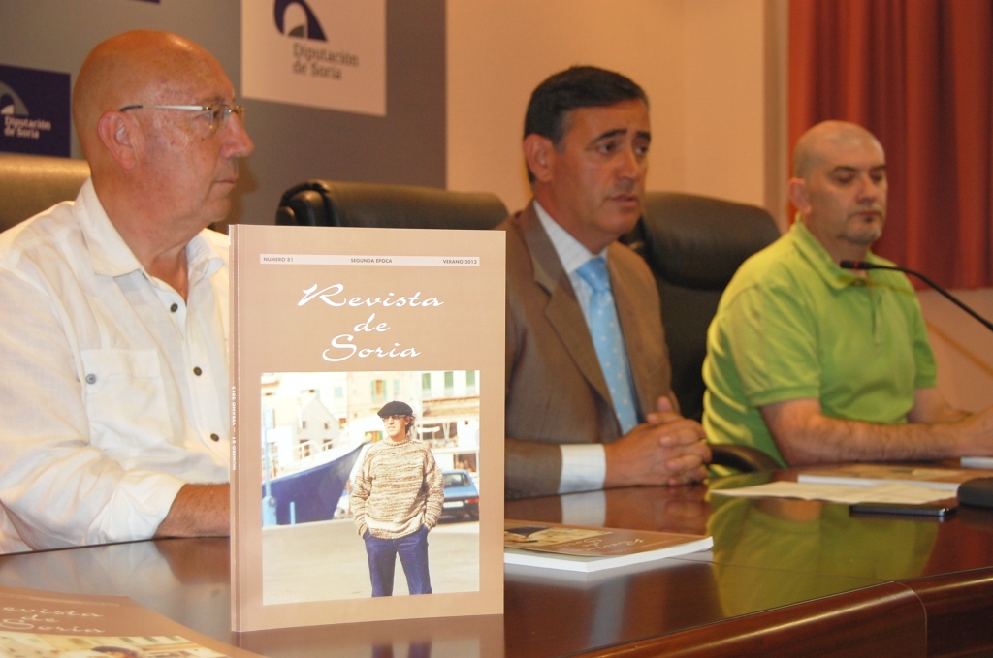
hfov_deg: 35.1
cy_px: 329
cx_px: 496
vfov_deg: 23.7
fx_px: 1570
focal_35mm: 57
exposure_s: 1/60
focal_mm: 38
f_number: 5
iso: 400
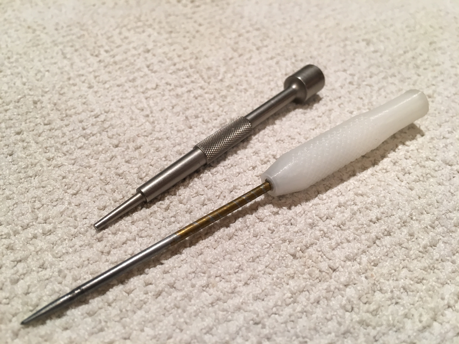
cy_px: 172
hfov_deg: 61.7
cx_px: 230
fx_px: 385
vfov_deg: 48.2
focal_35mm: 29
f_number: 2.2
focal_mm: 4.15
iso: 64
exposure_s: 1/30
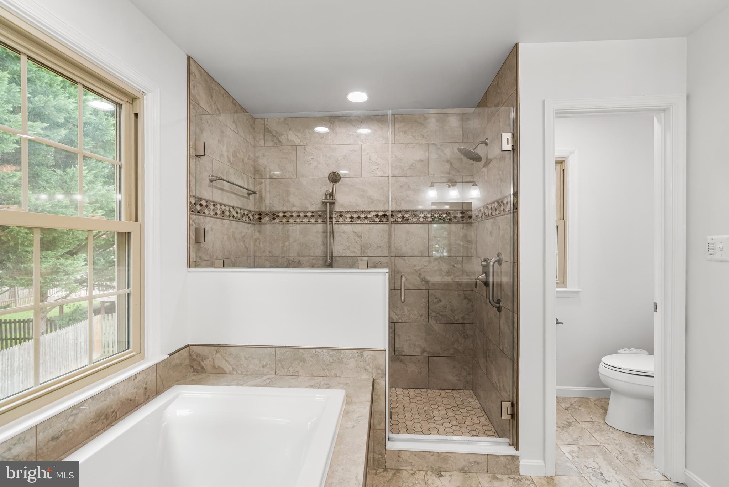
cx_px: 364
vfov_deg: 73.8
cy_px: 244
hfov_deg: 96.7
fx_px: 324
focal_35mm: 16
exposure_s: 1/60
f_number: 6.3
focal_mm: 16
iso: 800
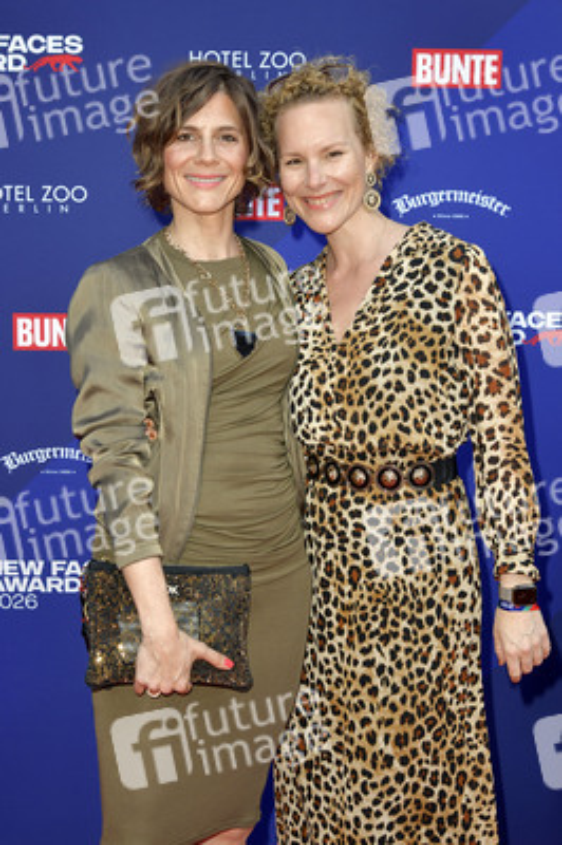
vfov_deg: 39.6
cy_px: 422
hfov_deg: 26.9
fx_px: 1173
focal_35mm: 50
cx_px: 281
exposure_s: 1/200
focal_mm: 50
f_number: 6.3
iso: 640
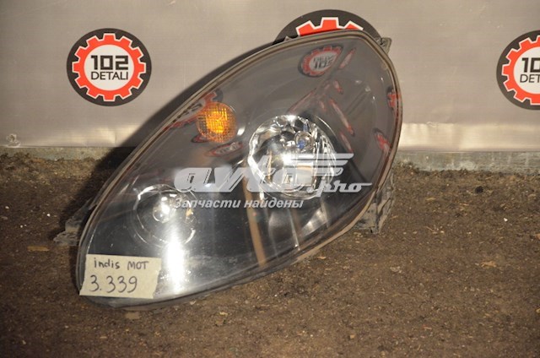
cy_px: 179
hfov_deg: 13.1
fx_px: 2358
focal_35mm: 158
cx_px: 270
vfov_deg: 8.7
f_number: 5.6
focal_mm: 105
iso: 3200
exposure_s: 1/30
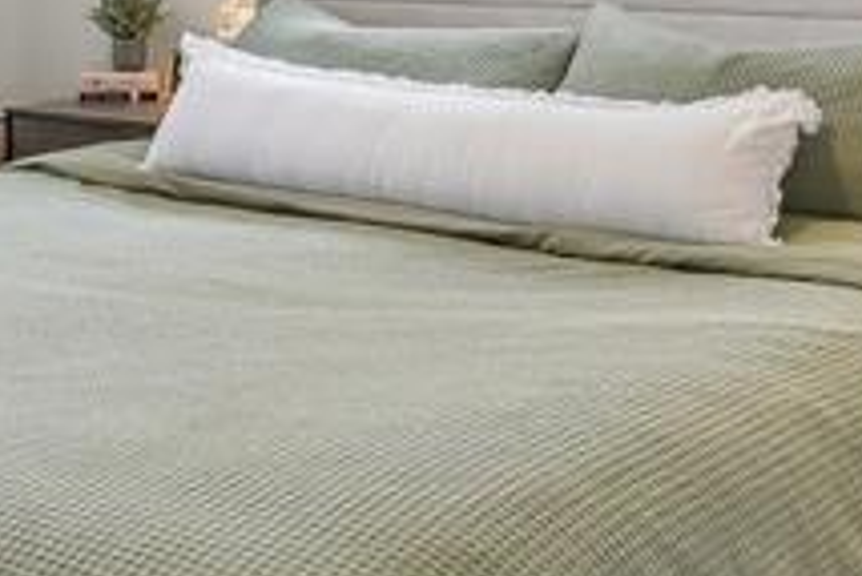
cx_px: 532
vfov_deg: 19.5
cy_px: -60
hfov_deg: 30.0
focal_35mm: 67
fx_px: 1605
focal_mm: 14
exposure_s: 1/13
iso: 250
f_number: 9
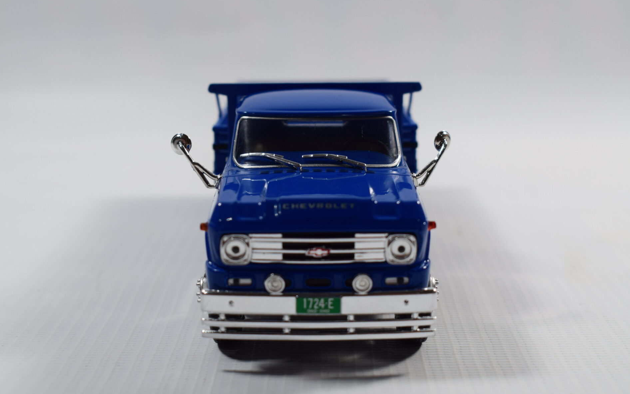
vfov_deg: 21.0
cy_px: 190
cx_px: 314
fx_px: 1065
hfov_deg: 33.0
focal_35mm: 62
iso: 400
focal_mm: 40
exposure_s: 1/60
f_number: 8
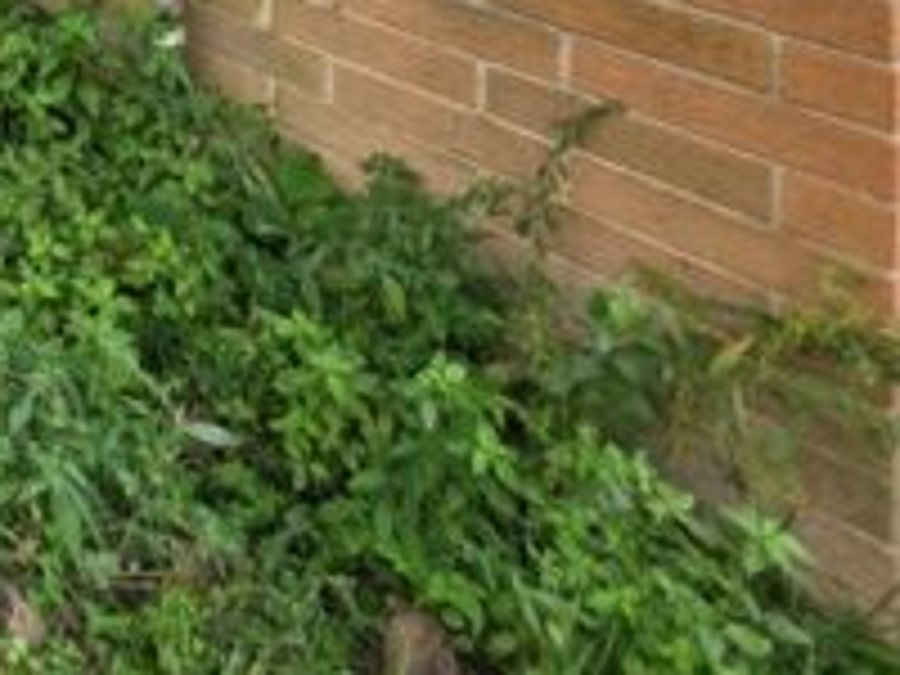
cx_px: -531
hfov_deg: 25.2
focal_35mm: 52
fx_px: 1352
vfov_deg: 21.3
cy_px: -454
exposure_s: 1/120
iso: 100
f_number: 1.9
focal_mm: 2.2
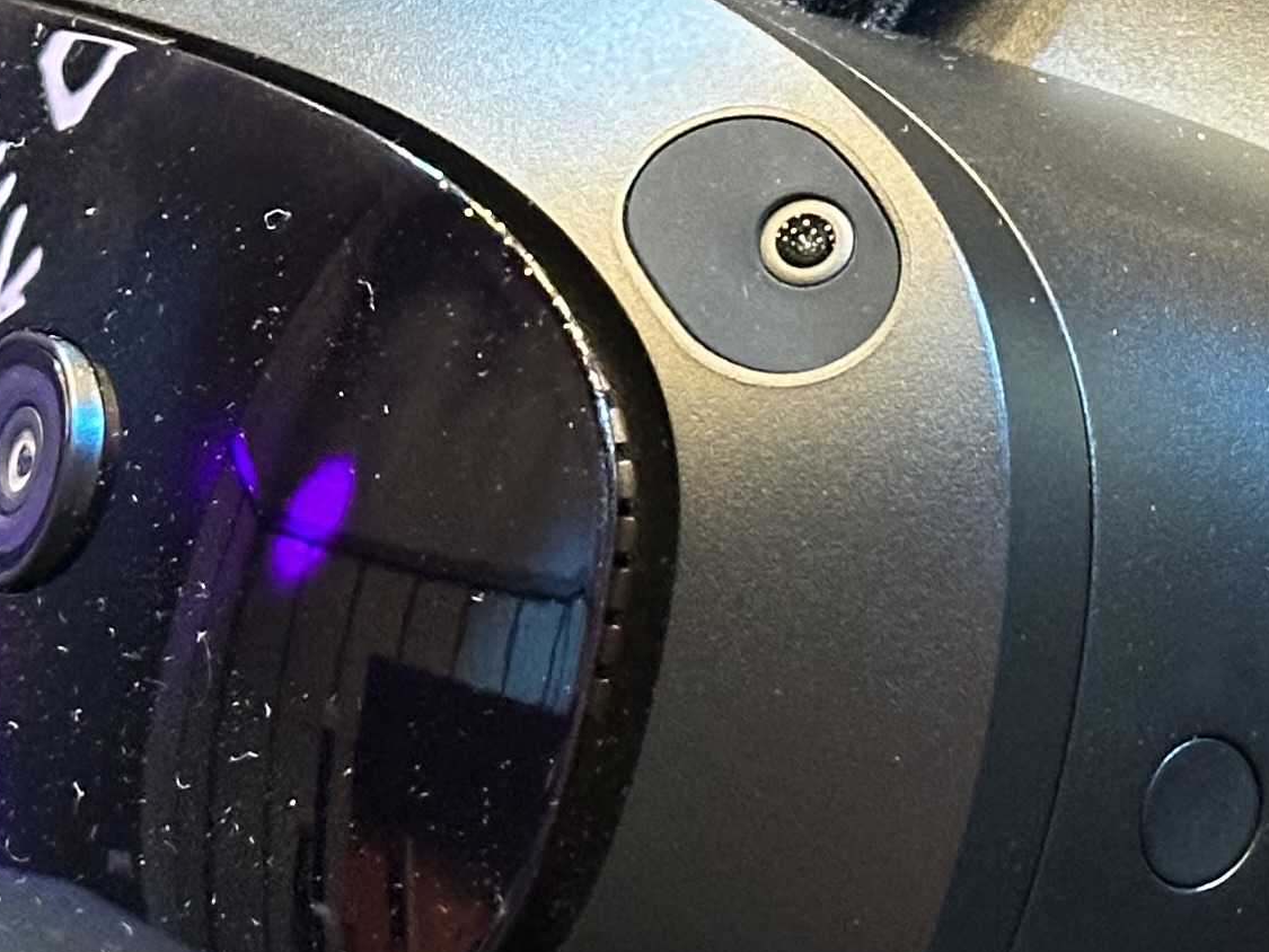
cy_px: 670
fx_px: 6306
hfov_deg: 11.3
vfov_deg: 8.6
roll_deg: +1.8
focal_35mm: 172
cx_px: 1355
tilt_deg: -12.1
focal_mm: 6.86
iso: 500
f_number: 1.78
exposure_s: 1/30
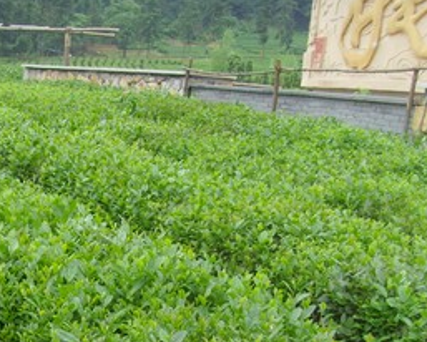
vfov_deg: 20.3
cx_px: 33
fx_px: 936
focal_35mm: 74
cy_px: 308
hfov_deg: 24.9
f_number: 3.5
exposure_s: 1/125
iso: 80
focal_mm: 6.6
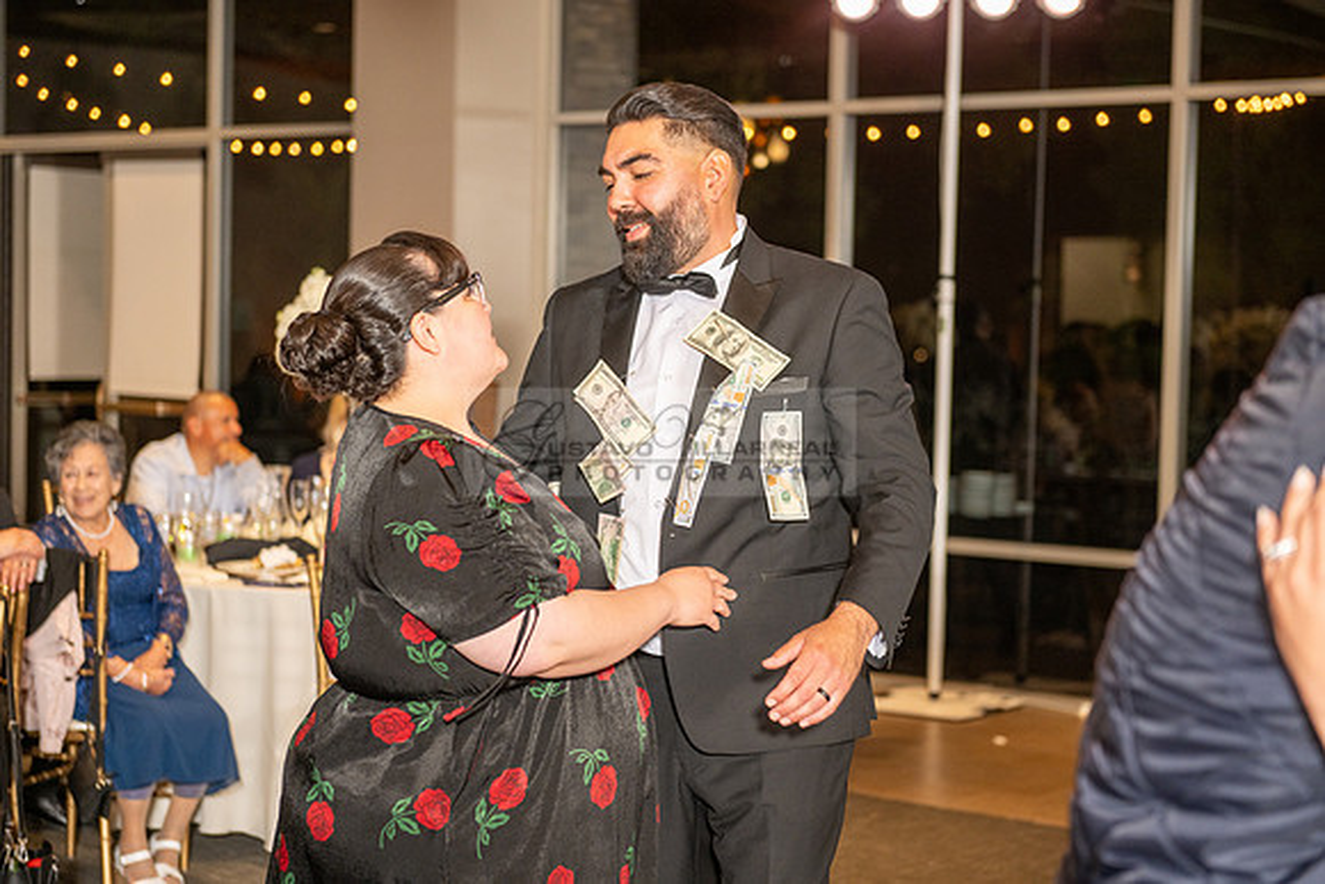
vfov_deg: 19.5
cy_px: 442
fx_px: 2577
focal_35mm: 70
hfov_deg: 28.8
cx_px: 662
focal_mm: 70
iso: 800
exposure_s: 1/160
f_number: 3.5
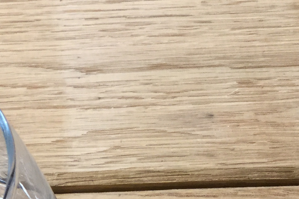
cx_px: -78
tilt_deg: -60.8
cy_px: 308
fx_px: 864
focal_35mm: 104
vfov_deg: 12.5
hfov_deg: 18.4
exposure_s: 1/33
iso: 64
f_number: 2.4
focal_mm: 3.3
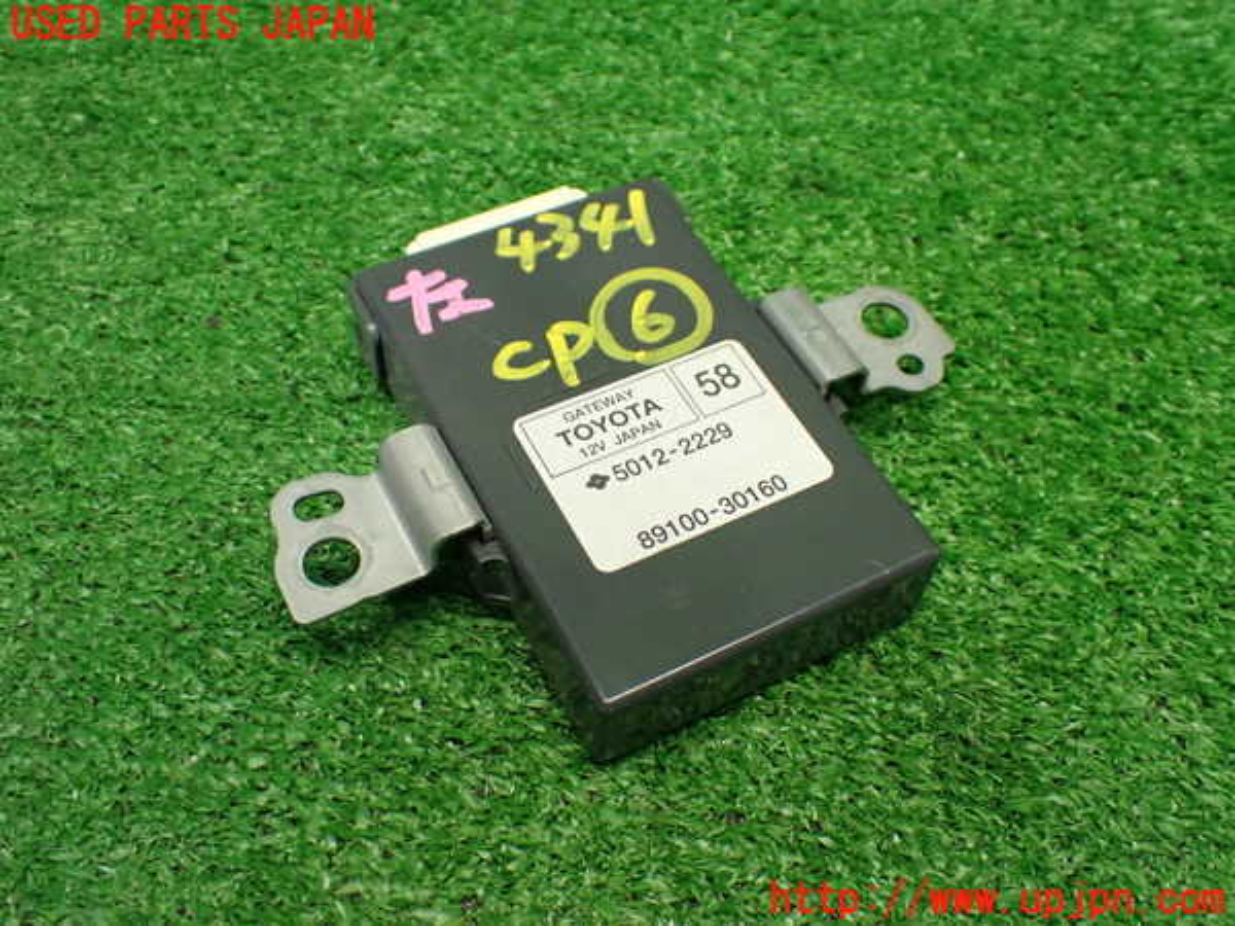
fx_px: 1284
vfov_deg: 39.7
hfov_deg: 51.4
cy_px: 463
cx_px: 618
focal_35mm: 36
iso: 800
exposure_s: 1/125
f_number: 2.5
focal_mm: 6.37
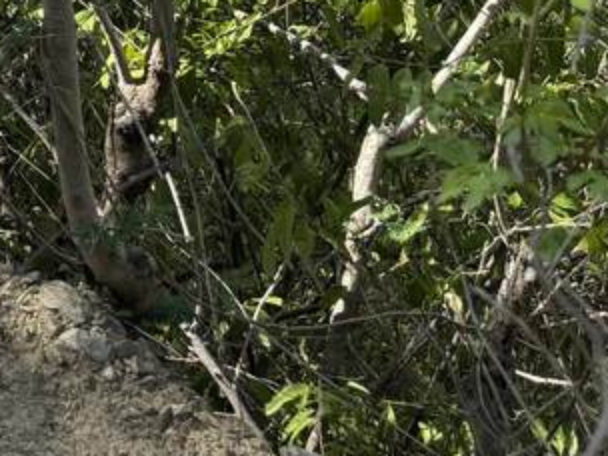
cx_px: -468
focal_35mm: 101
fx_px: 1774
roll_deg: +0.8
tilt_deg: +0.0
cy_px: -362
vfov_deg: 13.2
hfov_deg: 16.5
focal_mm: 6.76
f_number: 1.78
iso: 100
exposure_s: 1/1493
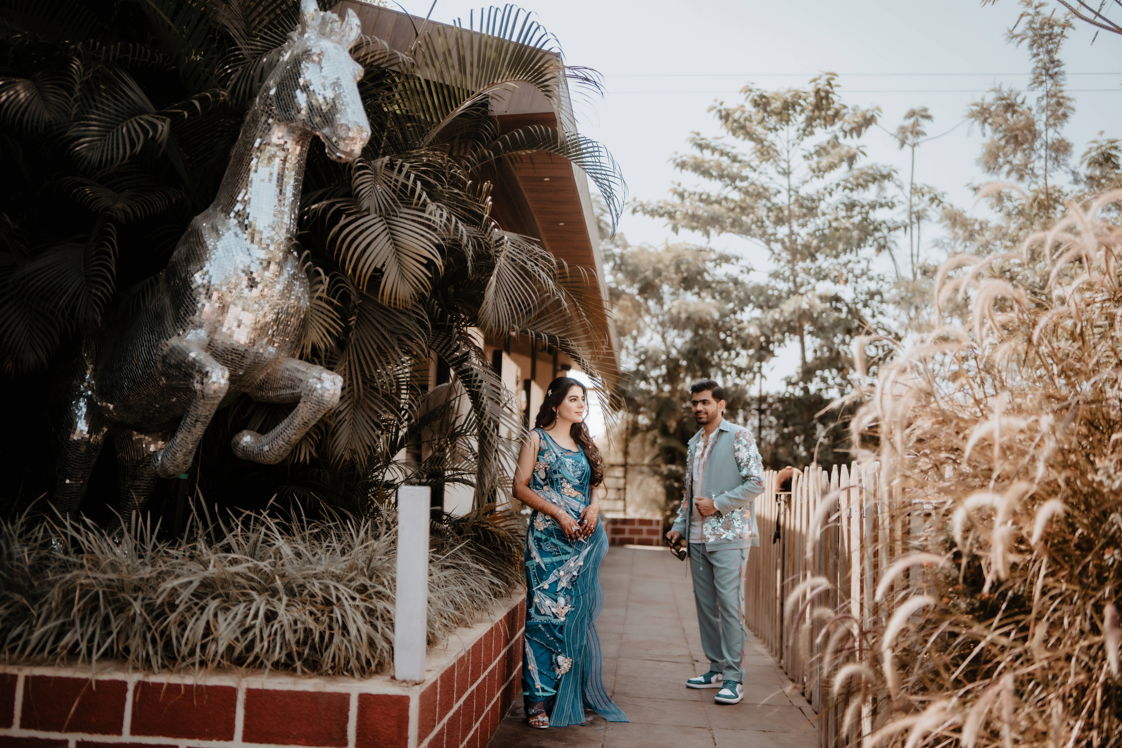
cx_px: 561
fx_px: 1091
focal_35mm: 35
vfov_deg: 37.9
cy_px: 374
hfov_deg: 54.4
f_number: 1.4
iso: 125
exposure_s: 1/1250
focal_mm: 35
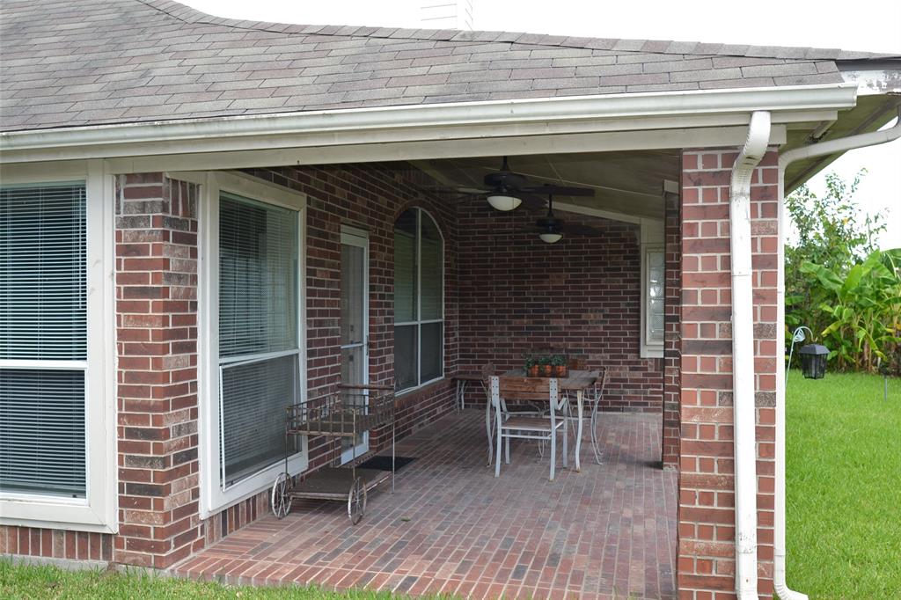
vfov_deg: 43.6
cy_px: 300
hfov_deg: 61.9
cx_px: 450
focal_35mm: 30
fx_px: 751
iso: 100
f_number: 4
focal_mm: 20
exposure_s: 1/125
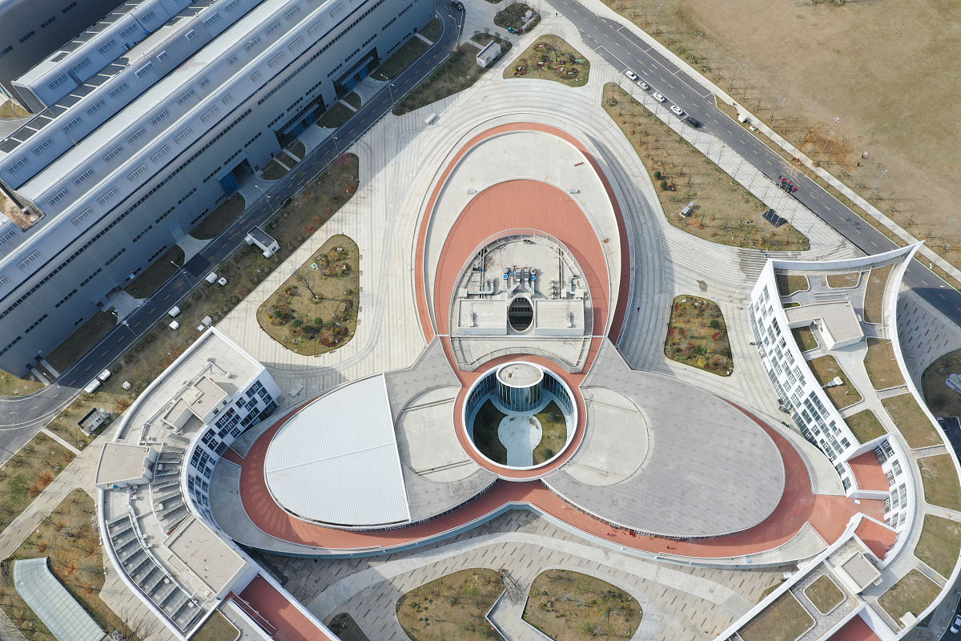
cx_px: 480
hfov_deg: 65.5
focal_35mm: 28
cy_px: 320
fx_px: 747
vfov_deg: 46.4
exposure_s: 1/100
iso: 100
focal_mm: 10.26
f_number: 11
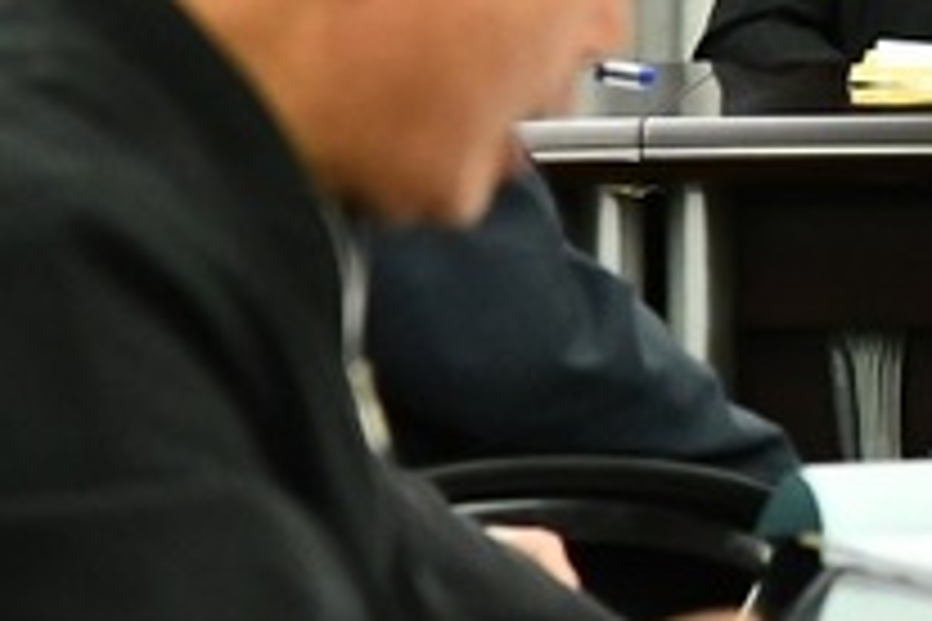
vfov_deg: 2.0
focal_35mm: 694
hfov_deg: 2.9
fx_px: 17965
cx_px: 2080
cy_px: -364
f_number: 4.5
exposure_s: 1/100
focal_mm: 120
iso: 3200
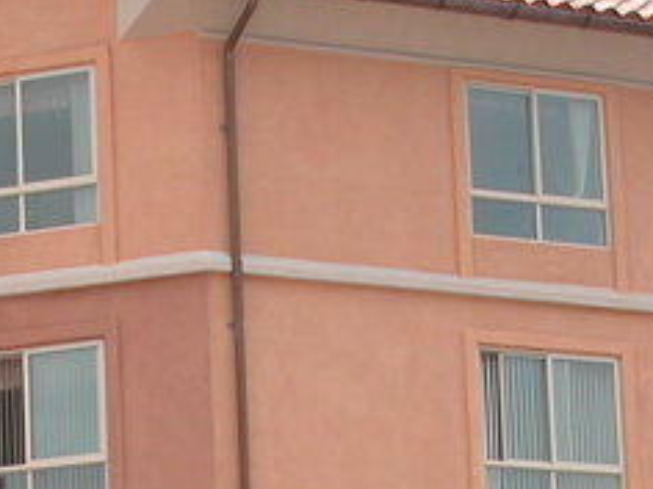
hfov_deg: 10.3
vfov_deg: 7.7
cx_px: -8
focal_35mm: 191
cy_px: 681
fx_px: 3603
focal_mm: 12.7
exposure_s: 1/266
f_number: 6
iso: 100
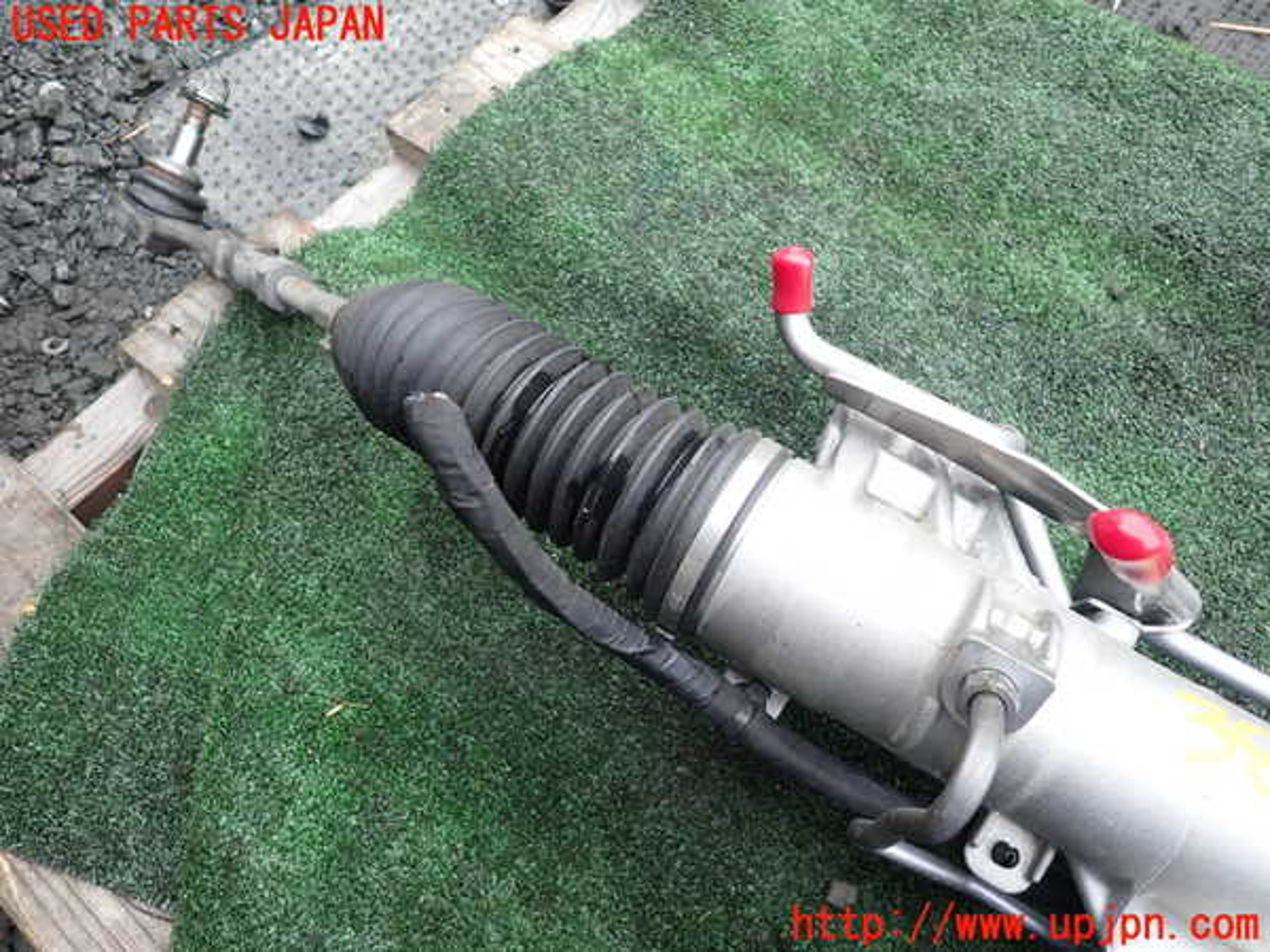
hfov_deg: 69.4
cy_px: 476
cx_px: 635
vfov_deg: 54.9
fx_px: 917
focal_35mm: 25
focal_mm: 4.5
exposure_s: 1/60
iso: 125
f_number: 2
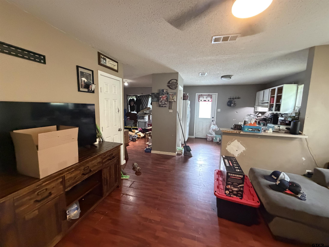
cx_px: 164
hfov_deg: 102.1
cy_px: 124
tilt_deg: -6.5
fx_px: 133
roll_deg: -0.7
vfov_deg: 85.7
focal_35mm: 14
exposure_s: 1/60
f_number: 2.2
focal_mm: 2.22
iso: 800
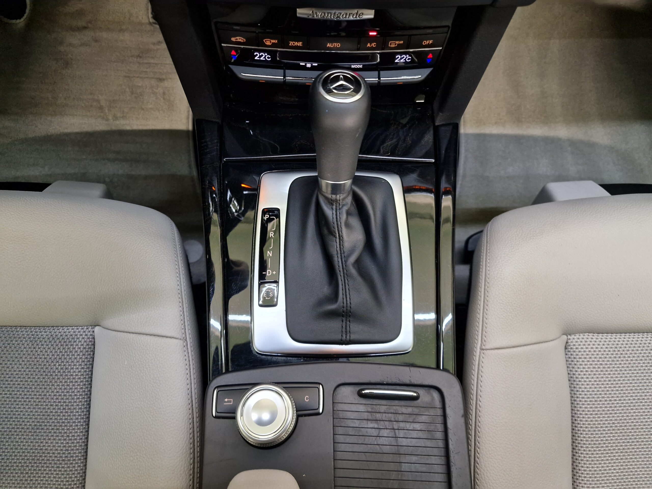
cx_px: 326
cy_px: 244
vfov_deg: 58.9
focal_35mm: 23
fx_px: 433
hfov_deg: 73.9
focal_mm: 6.4
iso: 500
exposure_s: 1/33
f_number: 1.8
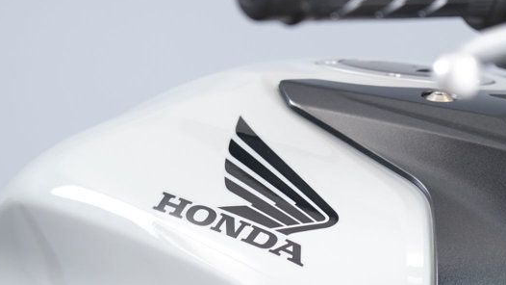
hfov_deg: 10.1
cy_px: 277
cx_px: 255
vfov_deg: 5.7
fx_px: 2872
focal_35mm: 214
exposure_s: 1/100
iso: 1600
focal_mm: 105
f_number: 4
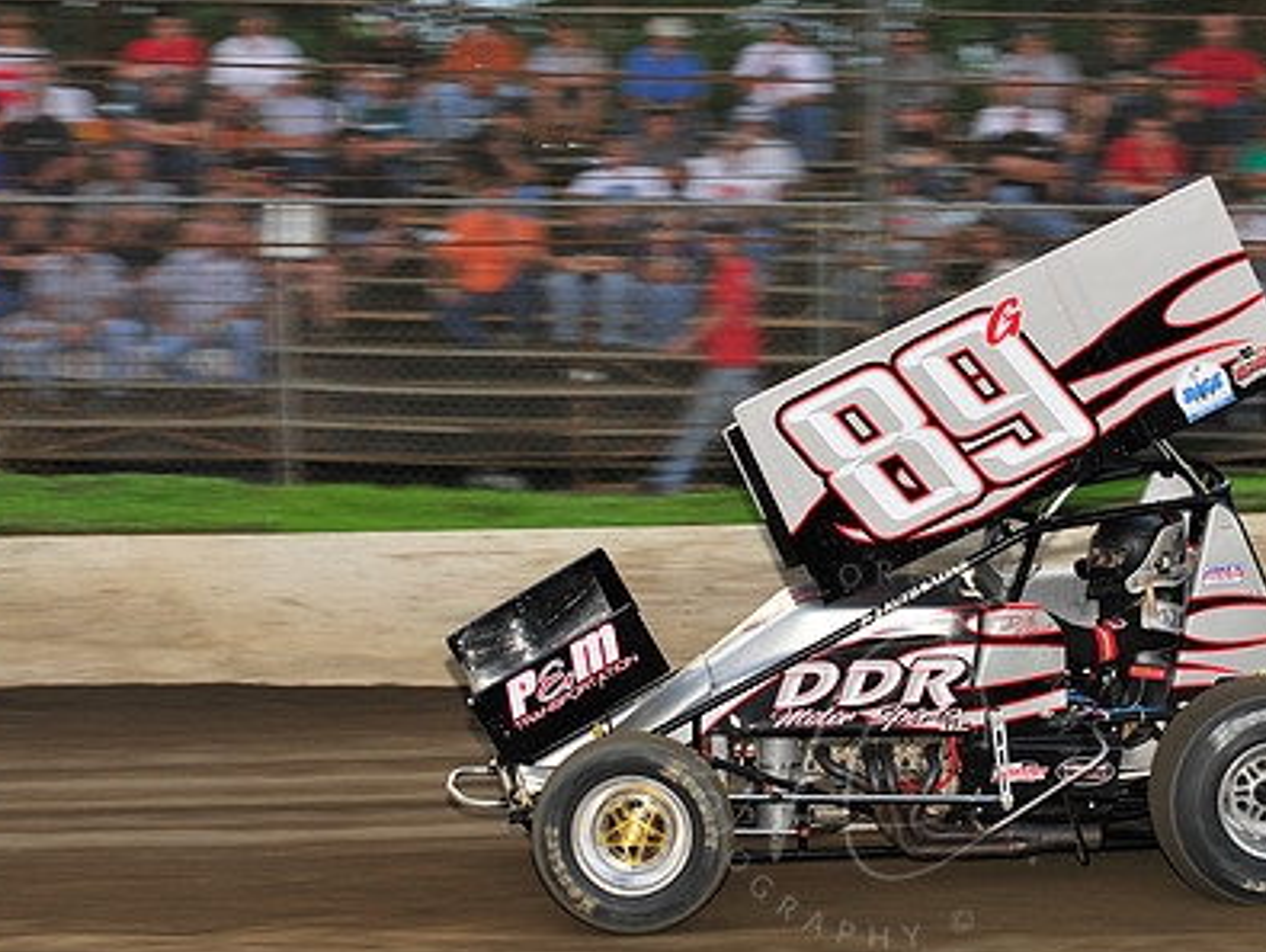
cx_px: 885
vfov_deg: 10.0
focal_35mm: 148
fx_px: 5418
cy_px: 458
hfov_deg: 13.3
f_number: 7.1
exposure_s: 1/320
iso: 640
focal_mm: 105
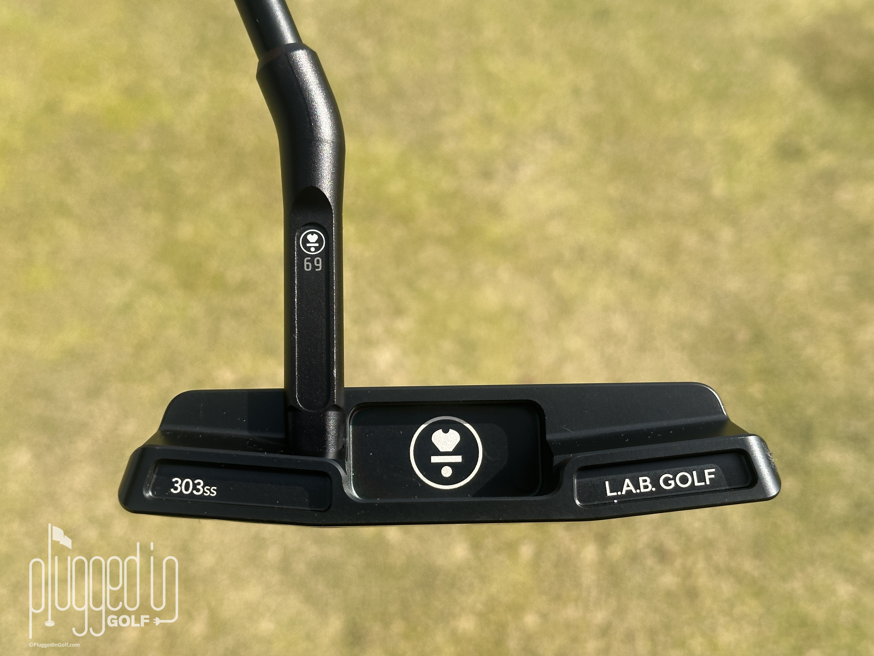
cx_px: 437
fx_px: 1212
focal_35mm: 48
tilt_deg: -50.6
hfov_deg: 39.7
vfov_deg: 30.3
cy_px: 328
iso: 64
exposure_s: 1/2028
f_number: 1.78
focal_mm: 6.86
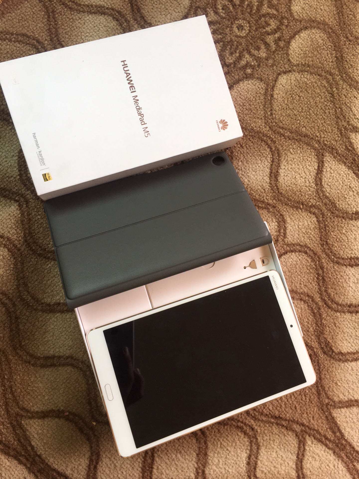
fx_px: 401
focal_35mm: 29
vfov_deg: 61.7
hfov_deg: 48.2
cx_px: 180
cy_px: 240
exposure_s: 1/100
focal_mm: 4.15
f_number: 2.2
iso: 40
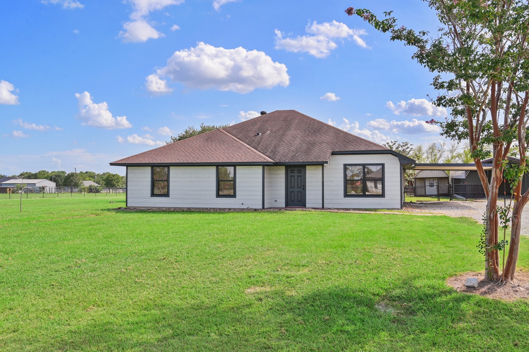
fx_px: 485
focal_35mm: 33
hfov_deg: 57.3
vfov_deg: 39.9
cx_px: 264
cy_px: 176
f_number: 7.1
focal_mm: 33
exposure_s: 1/500
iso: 250
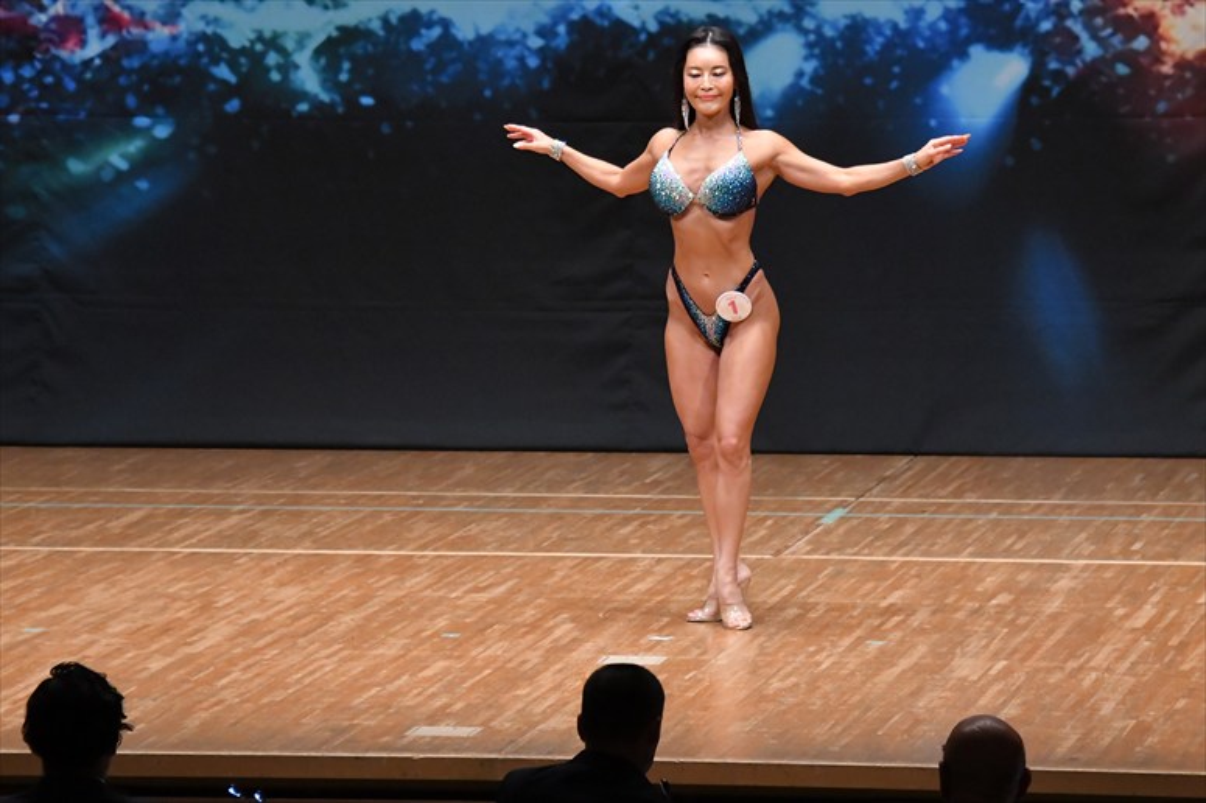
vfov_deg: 6.1
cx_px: 603
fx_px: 7534
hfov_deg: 9.2
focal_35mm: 225
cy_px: 402
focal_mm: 150
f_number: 5.6
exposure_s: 1/400
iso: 6400
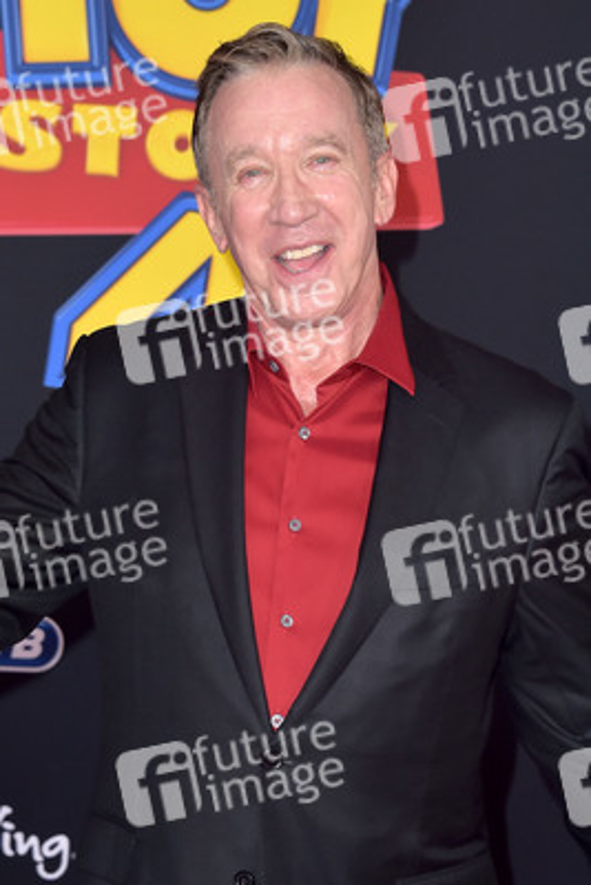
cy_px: 442
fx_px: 2263
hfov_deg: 14.9
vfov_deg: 22.1
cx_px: 296
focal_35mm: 92
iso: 500
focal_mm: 92
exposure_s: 1/200
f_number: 7.1
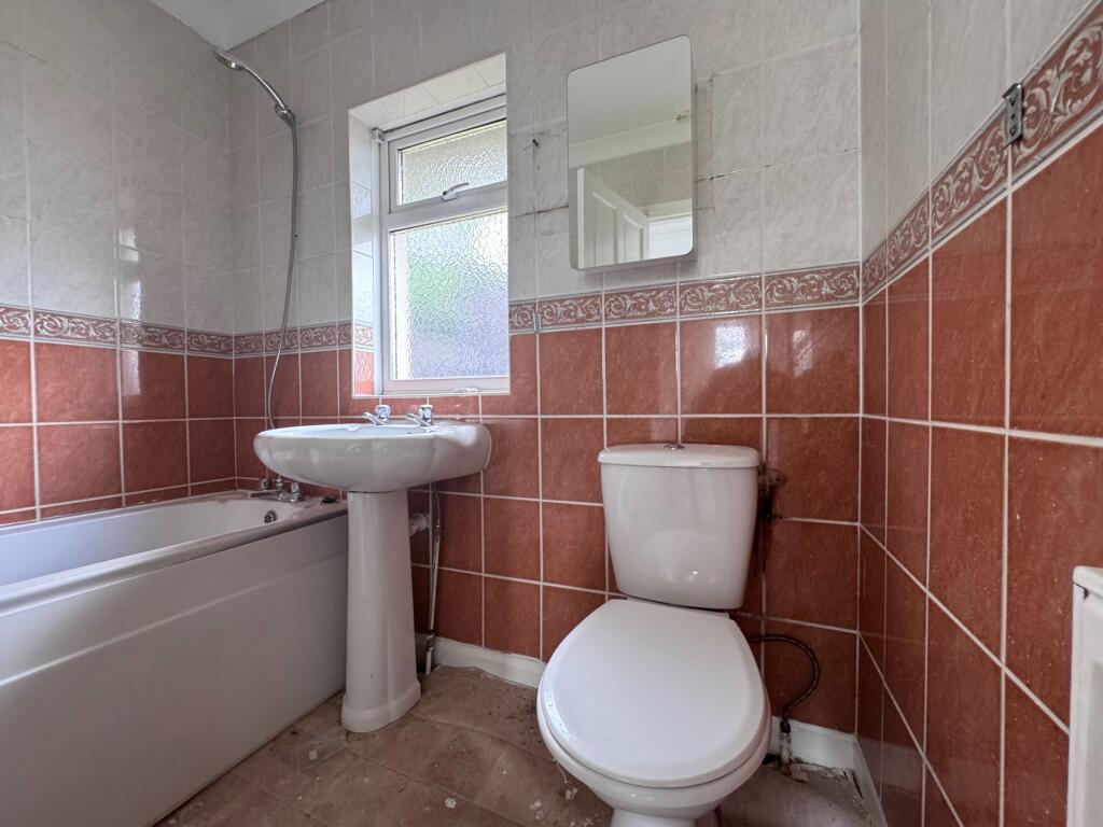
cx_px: 552
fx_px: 446
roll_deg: +0.6
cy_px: 414
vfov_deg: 85.7
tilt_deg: -1.2
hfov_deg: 102.1
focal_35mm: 14
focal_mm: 2.22
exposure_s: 1/60
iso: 320
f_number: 2.2
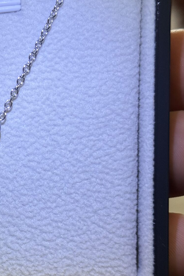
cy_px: 163
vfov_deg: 17.9
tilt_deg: -47.8
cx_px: -42
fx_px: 874
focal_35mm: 114
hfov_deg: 11.7
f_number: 1.78
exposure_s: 1/100
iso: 50
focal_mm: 6.76
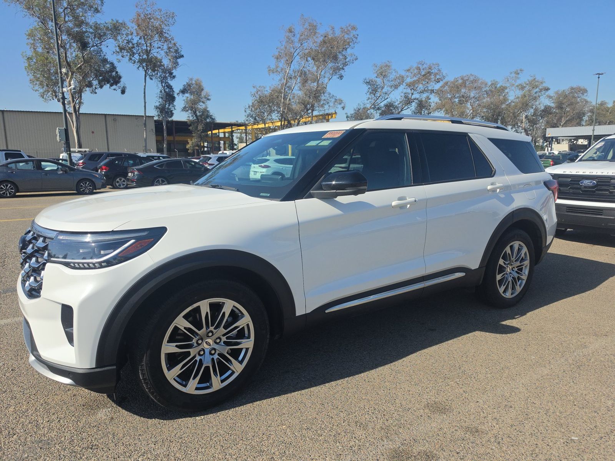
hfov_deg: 73.9
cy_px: 230
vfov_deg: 58.9
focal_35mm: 23
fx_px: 409
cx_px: 308
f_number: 1.4
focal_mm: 6.5
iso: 64
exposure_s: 1/7623
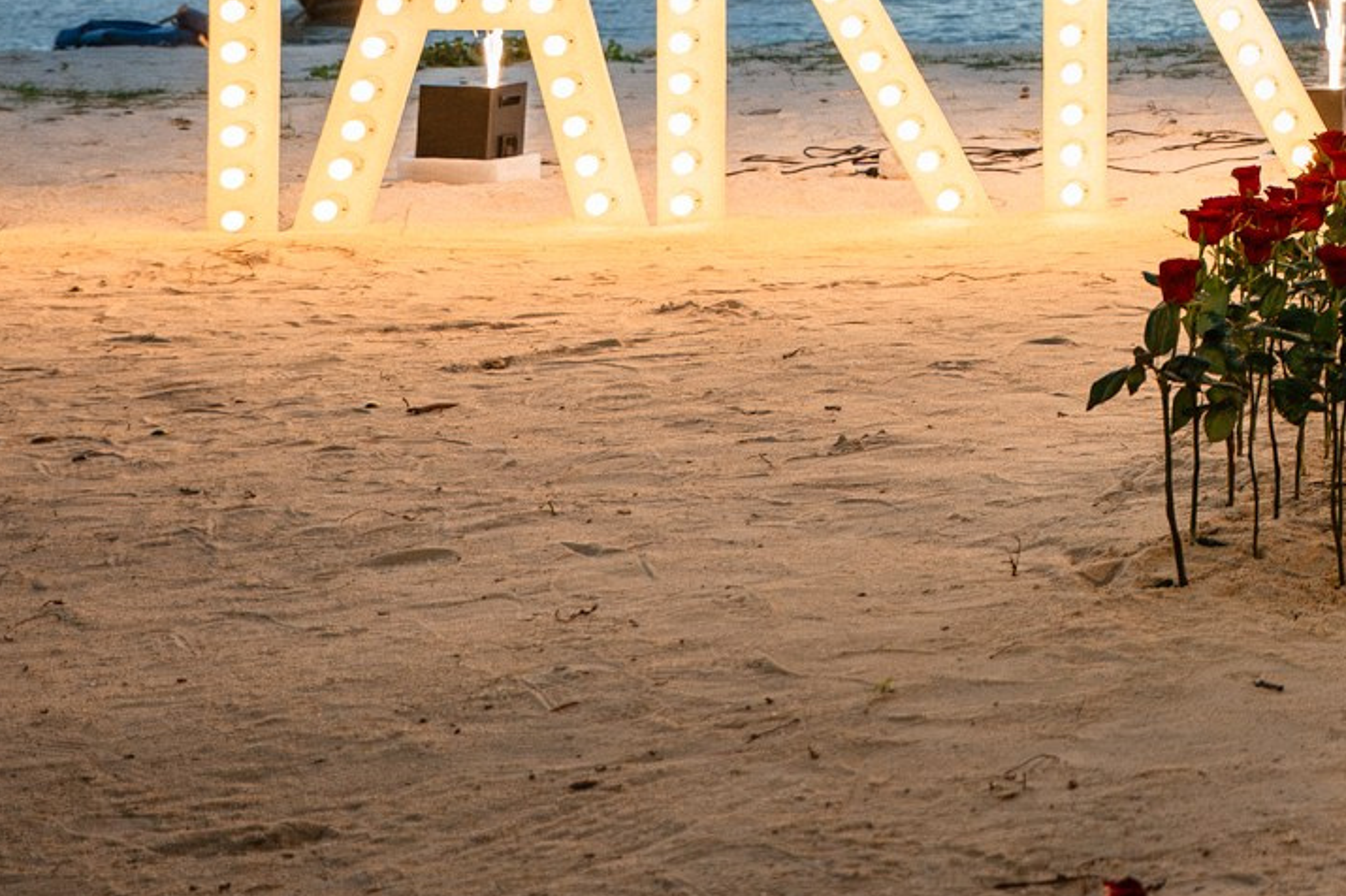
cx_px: 2095
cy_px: -304
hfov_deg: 21.0
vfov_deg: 16.1
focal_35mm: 80
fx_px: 2990
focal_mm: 24
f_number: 2.8
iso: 2000
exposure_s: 1/250
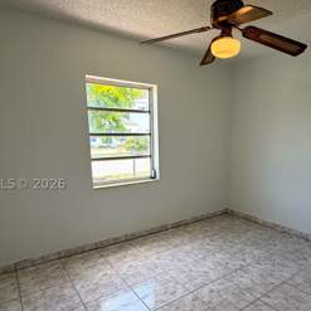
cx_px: 181
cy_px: 184
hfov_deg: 64.6
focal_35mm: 24
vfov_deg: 64.5
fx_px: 244
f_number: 2.2
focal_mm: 2.22
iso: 50
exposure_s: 1/120
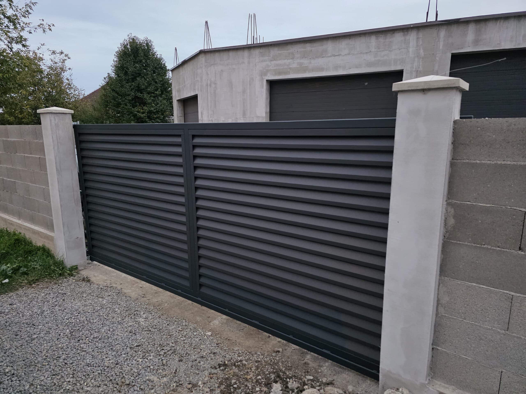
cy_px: 197
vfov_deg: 58.9
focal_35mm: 23
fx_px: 349
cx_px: 263
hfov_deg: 73.9
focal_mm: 6.3
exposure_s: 1/100
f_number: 1.7
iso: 2000
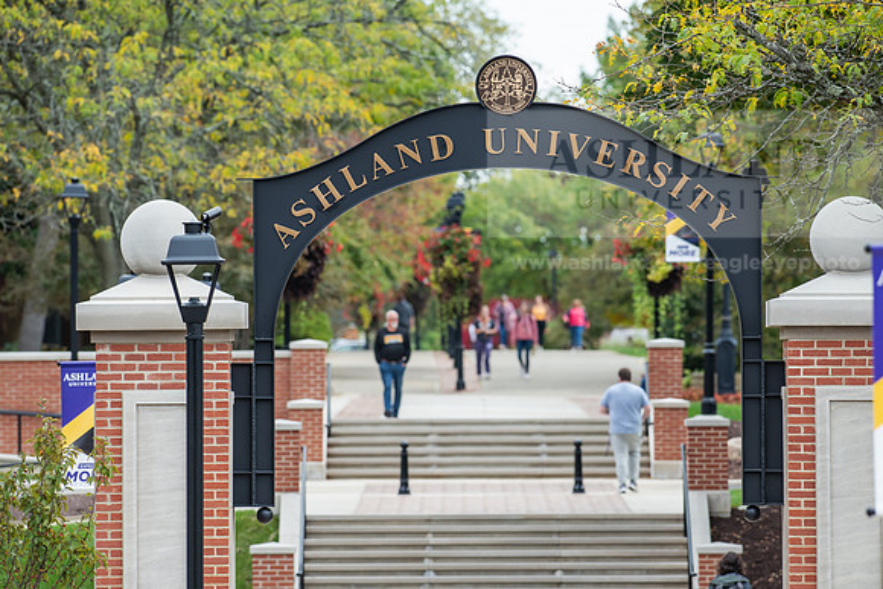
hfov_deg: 6.9
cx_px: 442
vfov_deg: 4.6
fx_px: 7360
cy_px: 294
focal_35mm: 300
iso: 320
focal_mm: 300
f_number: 5.6
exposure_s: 1/500
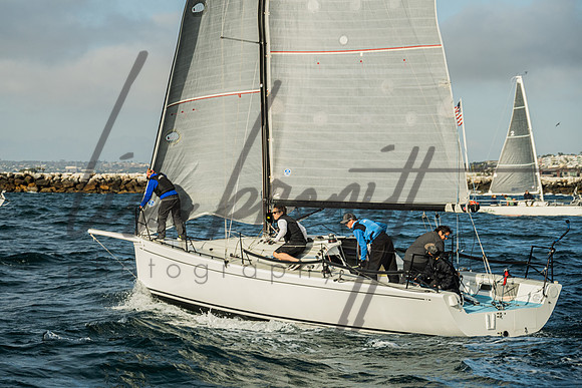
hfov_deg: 16.4
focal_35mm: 125
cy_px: 165
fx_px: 2016
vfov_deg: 11.0
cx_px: 238
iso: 250
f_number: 6.3
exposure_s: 1/640
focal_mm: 105
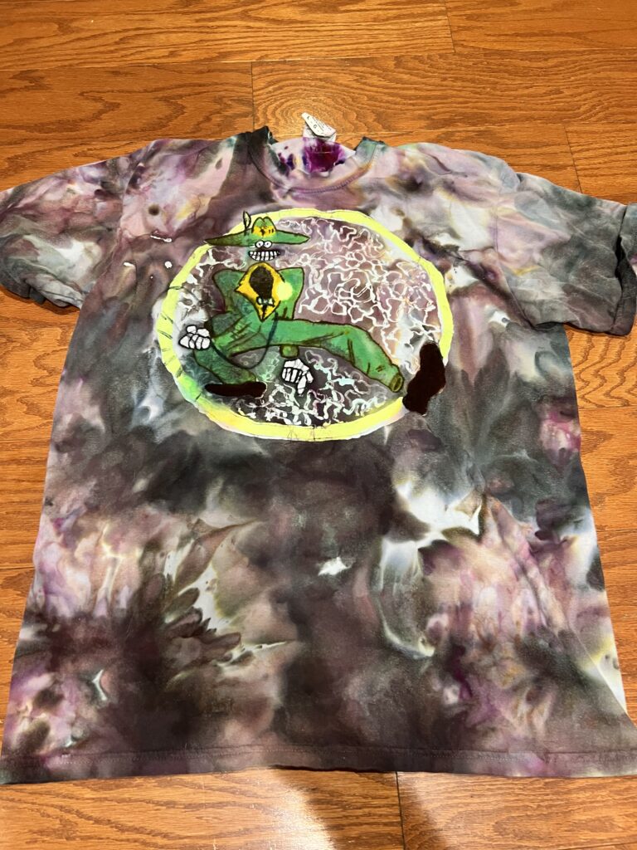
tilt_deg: -68.3
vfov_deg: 67.3
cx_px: 318
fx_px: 638
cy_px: 425
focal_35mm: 26
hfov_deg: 53.1
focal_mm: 5.7
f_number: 1.5
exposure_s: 1/42
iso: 250
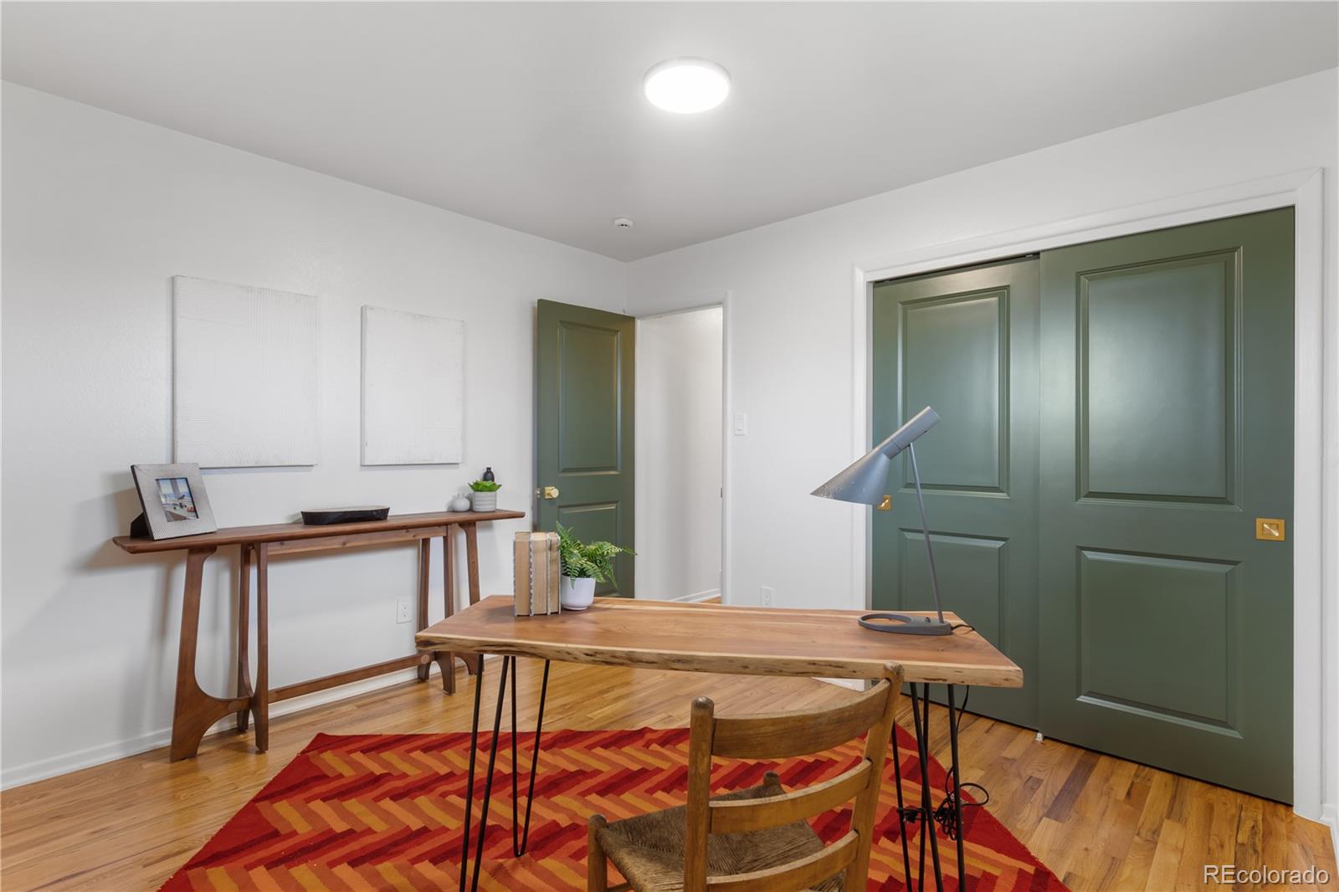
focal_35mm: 16
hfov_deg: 95.0
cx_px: 670
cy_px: 446
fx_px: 614
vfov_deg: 72.0
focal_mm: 11
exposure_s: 3.2
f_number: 9
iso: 100
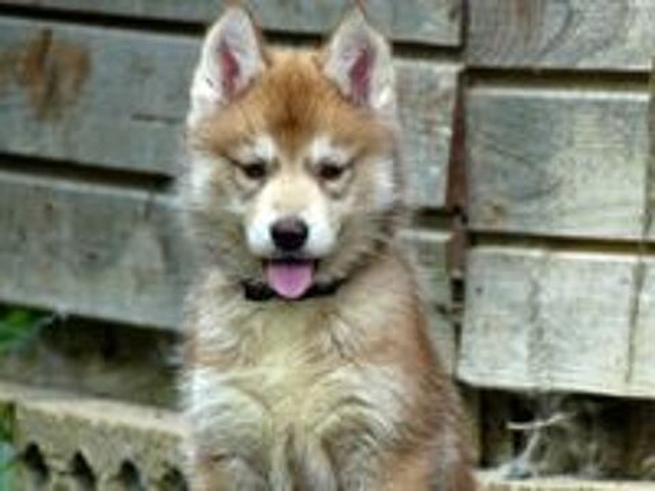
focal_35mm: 779
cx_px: 328
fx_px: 14740
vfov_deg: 1.9
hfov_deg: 2.5
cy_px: 246
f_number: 2.8
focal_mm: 108
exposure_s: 1/161
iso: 100
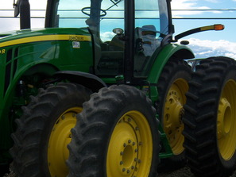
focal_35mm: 66
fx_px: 450
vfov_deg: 22.2
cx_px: 76
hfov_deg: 29.2
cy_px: 106
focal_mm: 7.5
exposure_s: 1/640
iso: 80
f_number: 4.8
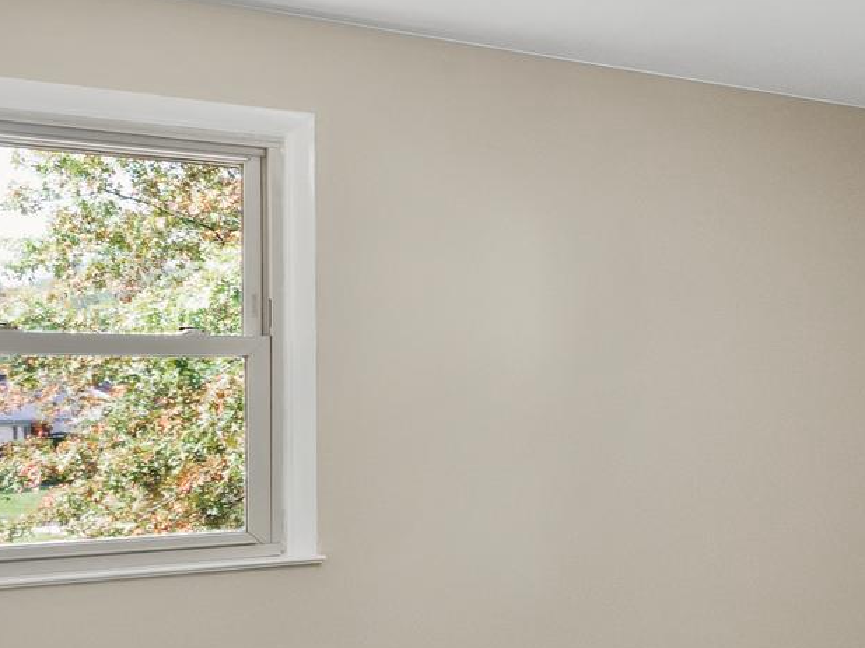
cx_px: 1027
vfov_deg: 28.4
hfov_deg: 31.6
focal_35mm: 51
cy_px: 412
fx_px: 1274
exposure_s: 1/30
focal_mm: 11
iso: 320
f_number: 6.3
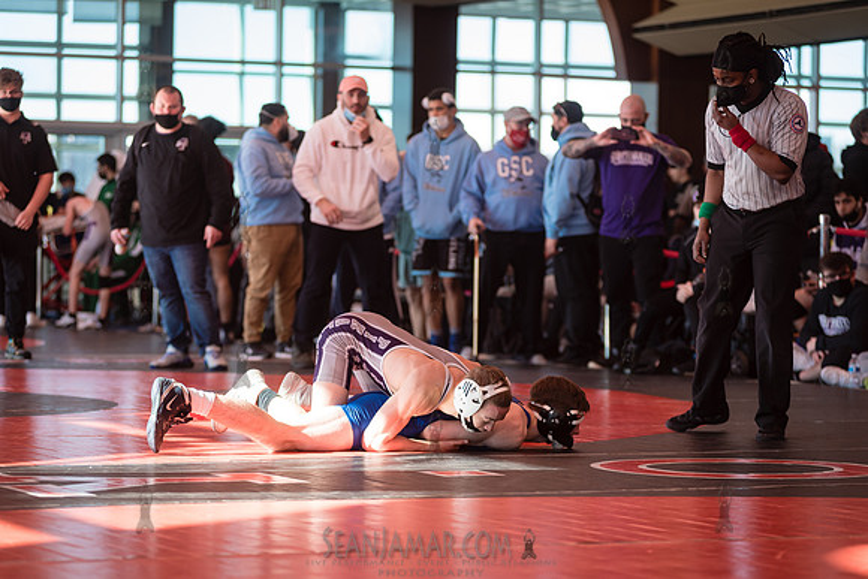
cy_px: 290
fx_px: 3256
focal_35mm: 135
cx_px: 434
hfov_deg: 15.2
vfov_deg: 10.2
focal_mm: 135
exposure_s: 1/400
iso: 400
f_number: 4
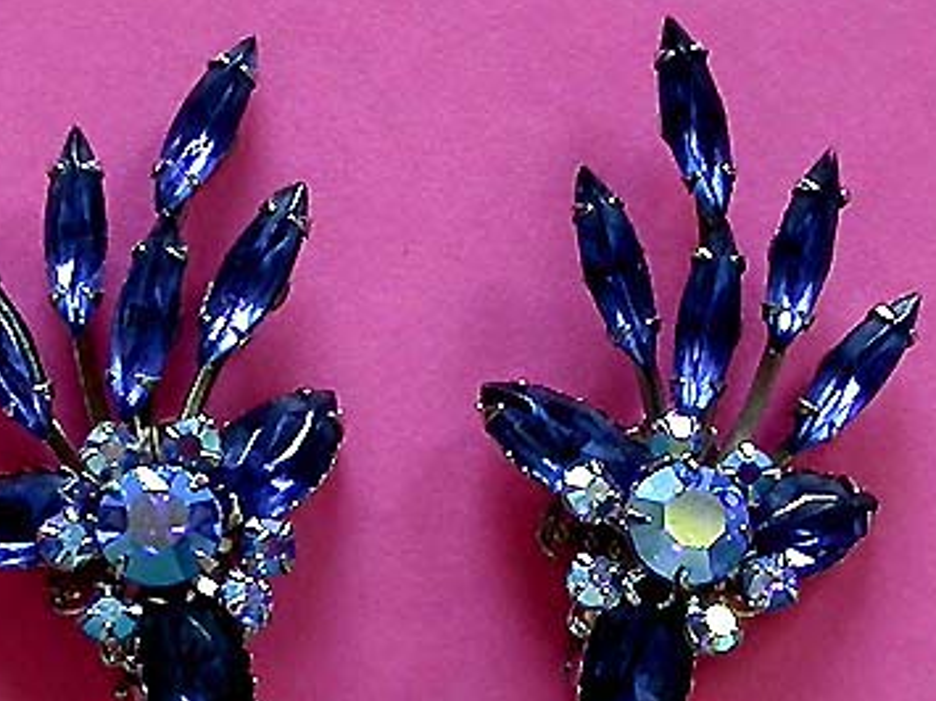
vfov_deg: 32.1
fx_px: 1216
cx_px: 427
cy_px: 402
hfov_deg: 42.1
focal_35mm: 45
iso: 100
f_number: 2.6
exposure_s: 1/21.6
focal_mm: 7.85
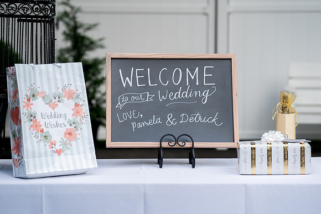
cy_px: 102
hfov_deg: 15.0
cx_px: 163
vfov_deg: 10.0
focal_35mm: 137
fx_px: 1221
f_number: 4
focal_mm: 131
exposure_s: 1/200
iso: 100
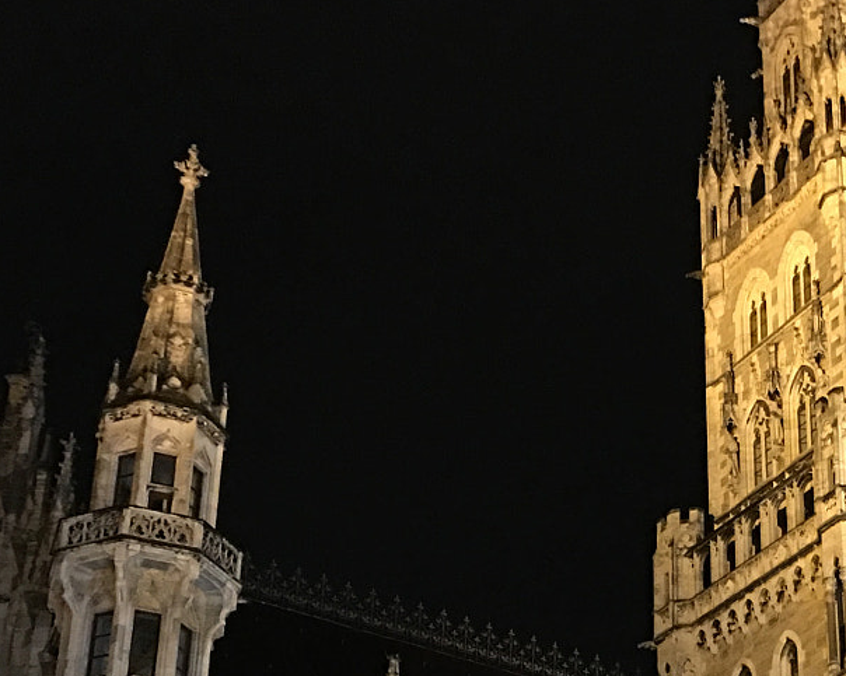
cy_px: 740
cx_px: 712
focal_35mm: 75
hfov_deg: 24.9
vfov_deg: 19.6
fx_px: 1878
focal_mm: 4.15
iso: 125
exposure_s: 1/4
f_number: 2.2
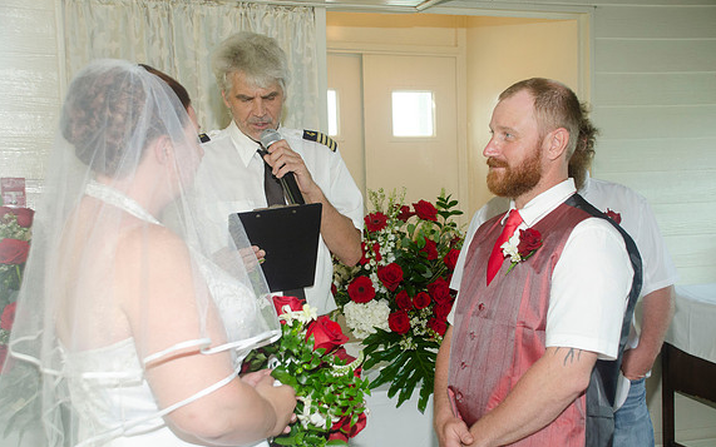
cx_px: 359
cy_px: 238
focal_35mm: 48
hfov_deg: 41.8
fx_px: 937
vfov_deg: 26.9
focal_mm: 31
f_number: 5.6
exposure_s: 1/80
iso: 400
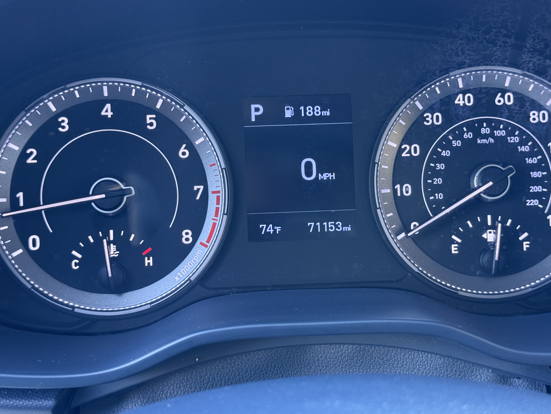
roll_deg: -0.2
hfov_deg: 34.3
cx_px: 305
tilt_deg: -20.2
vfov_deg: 26.1
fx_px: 891
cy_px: 196
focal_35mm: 56
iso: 200
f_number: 1.78
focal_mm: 6.76
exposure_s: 1/49
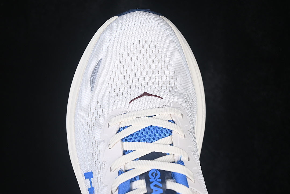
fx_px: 604
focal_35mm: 75
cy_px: 97
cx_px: 145
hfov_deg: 27.0
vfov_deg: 18.2
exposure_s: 1/80
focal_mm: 50
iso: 160
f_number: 7.1
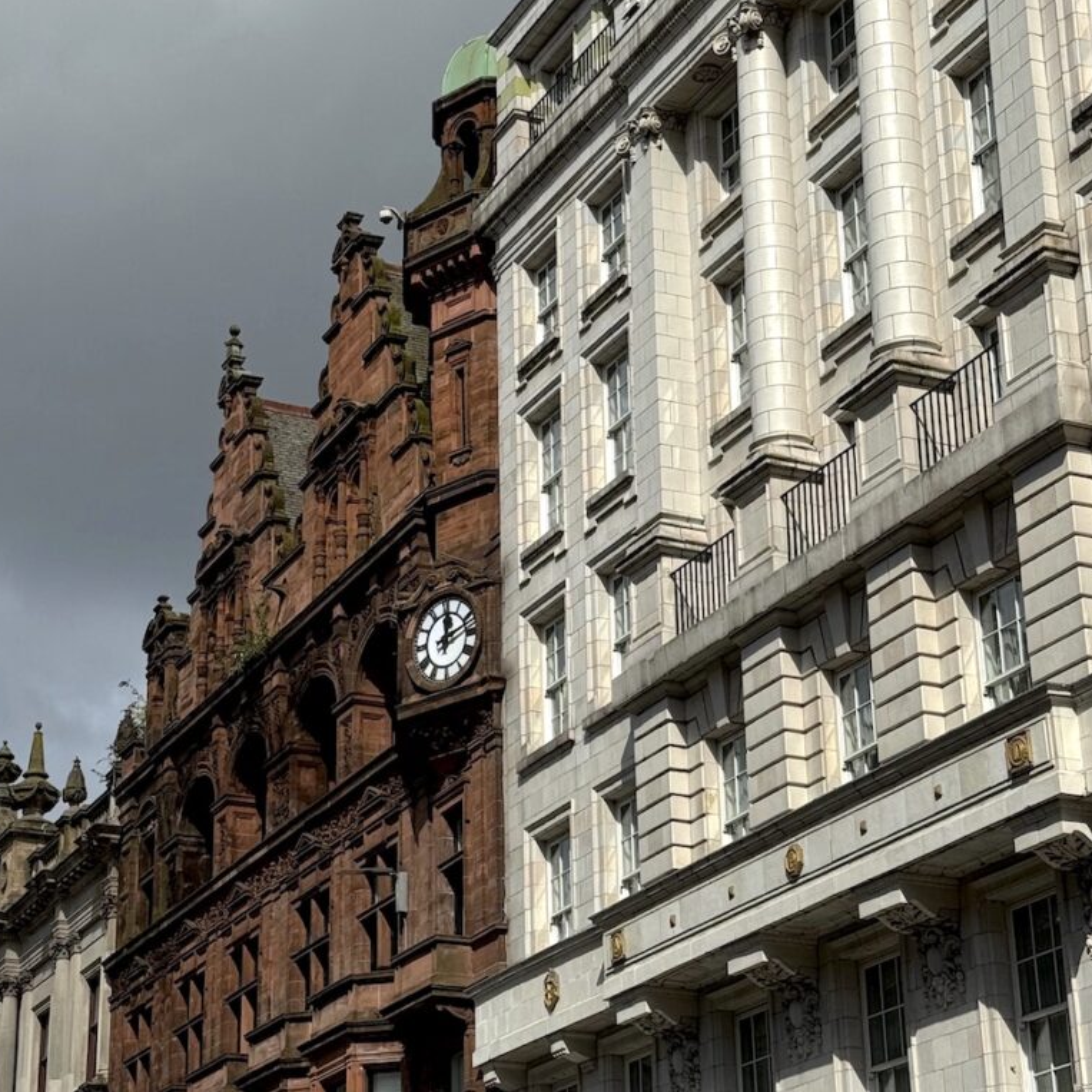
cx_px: 438
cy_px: 545
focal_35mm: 57
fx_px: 2034
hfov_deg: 30.0
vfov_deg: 30.0
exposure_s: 1/7937
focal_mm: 6.76
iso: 64
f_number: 1.78
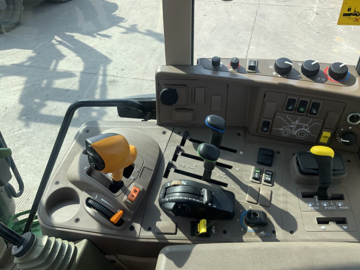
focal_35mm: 29
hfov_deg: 61.7
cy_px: 135
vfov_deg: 48.2
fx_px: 302
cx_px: 180
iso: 16
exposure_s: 1/635
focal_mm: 3
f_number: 1.8
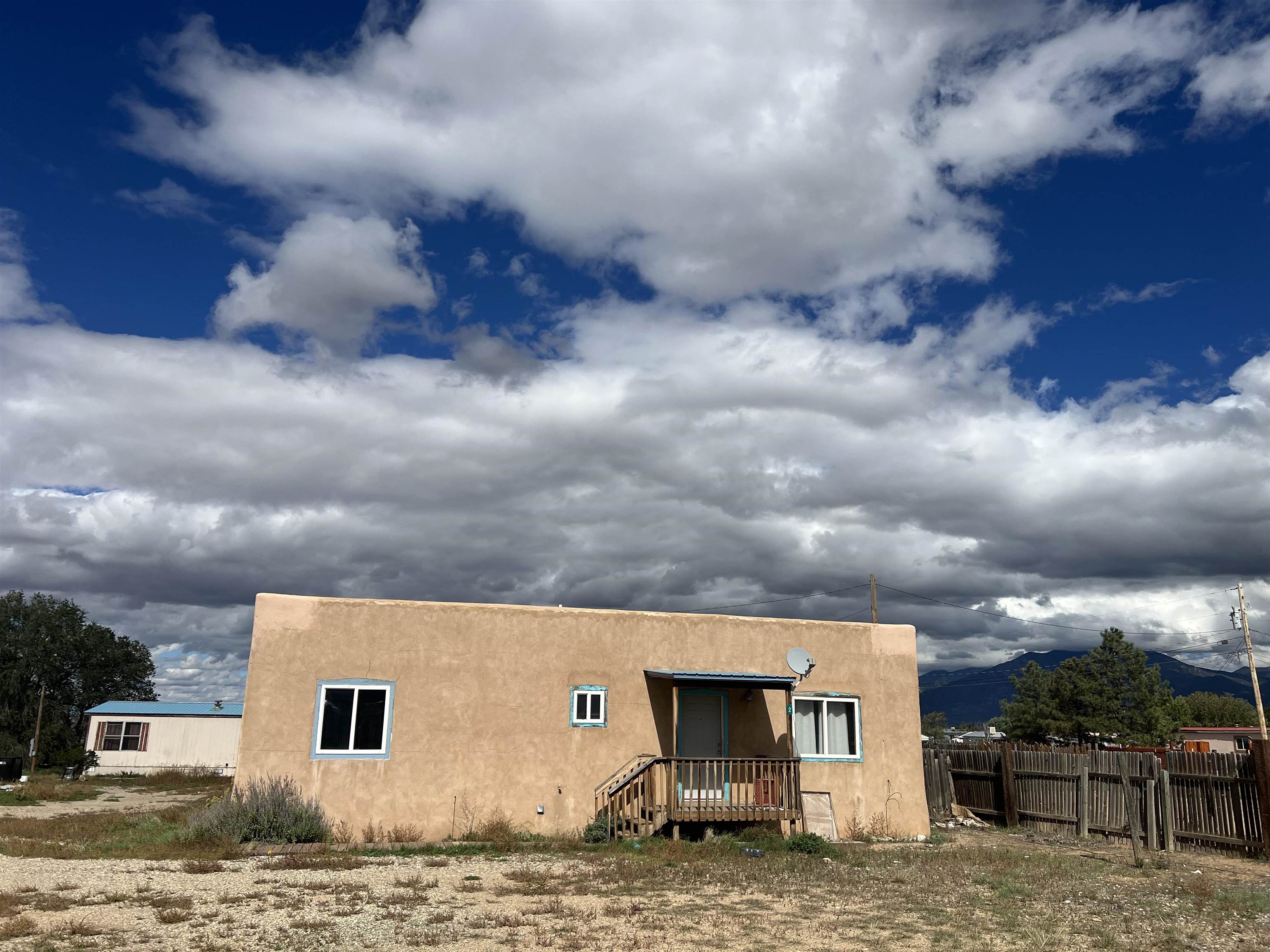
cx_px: 635
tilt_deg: +15.4
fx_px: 954
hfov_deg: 67.3
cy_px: 476
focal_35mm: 26
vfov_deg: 53.1
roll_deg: -0.9
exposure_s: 1/11364
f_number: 1.5
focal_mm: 5.7
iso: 50
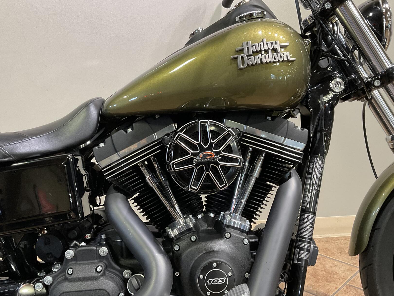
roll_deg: +1.0
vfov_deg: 39.6
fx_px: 410
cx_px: 189
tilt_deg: -14.9
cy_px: 159
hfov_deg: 51.3
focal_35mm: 36
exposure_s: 1/60
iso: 125
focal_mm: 3
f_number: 1.8
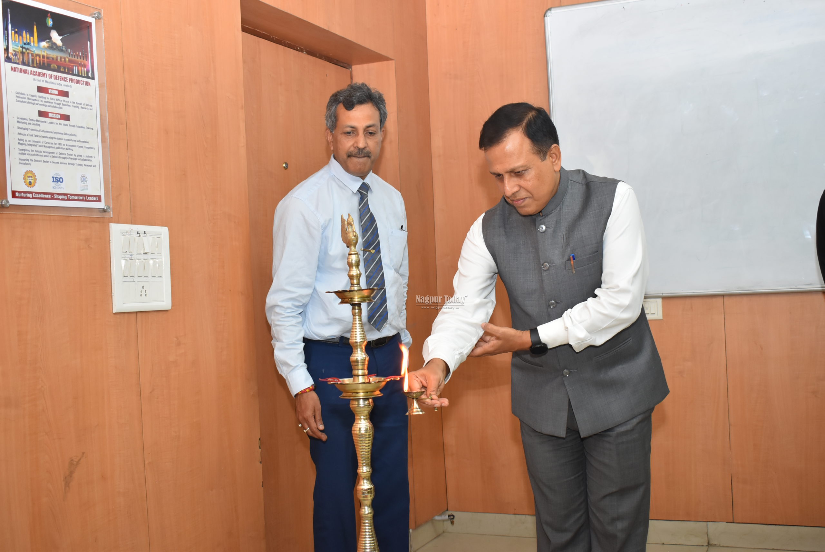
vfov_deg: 30.9
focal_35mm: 44
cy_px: 276
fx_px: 998
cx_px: 412
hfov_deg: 44.9
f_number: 5
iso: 800
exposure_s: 1/125
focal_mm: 29
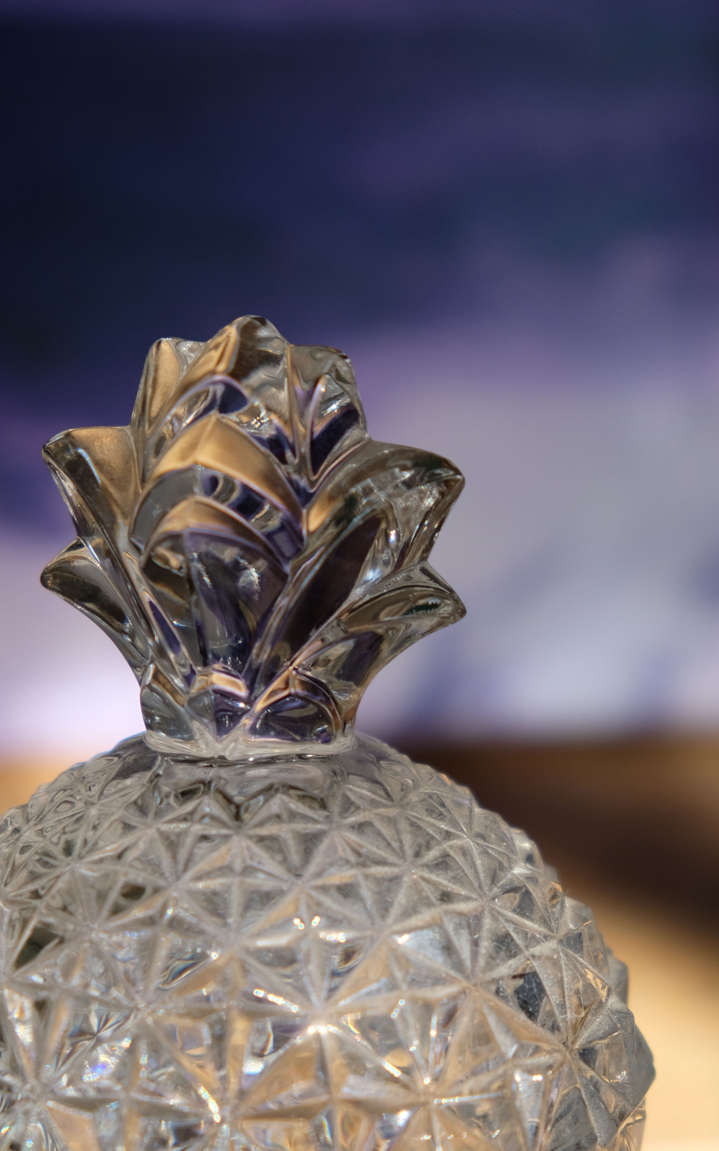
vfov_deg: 18.7
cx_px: 365
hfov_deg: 11.8
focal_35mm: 111
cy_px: 734
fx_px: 3480
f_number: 4
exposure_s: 1/220
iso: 400
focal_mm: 55
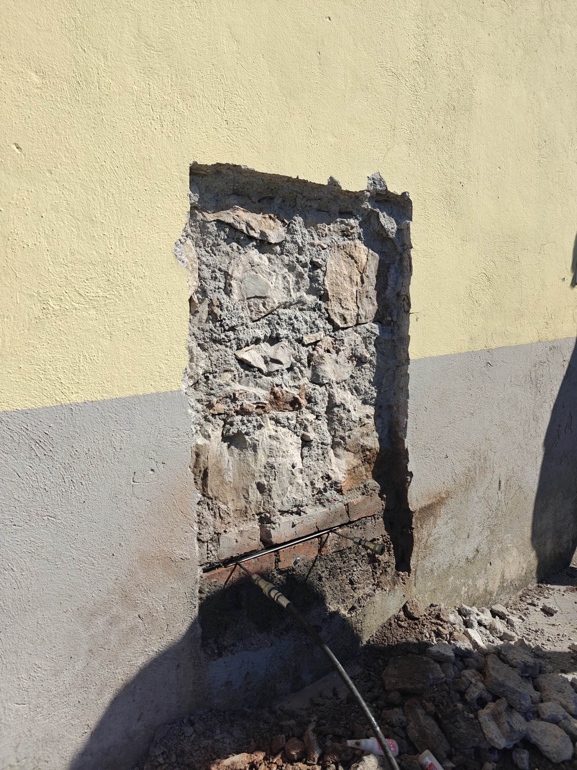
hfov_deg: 58.9
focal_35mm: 23
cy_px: 385
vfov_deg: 73.9
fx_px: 511
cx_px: 288
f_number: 1.6
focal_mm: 6.06
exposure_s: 1/2626
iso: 50
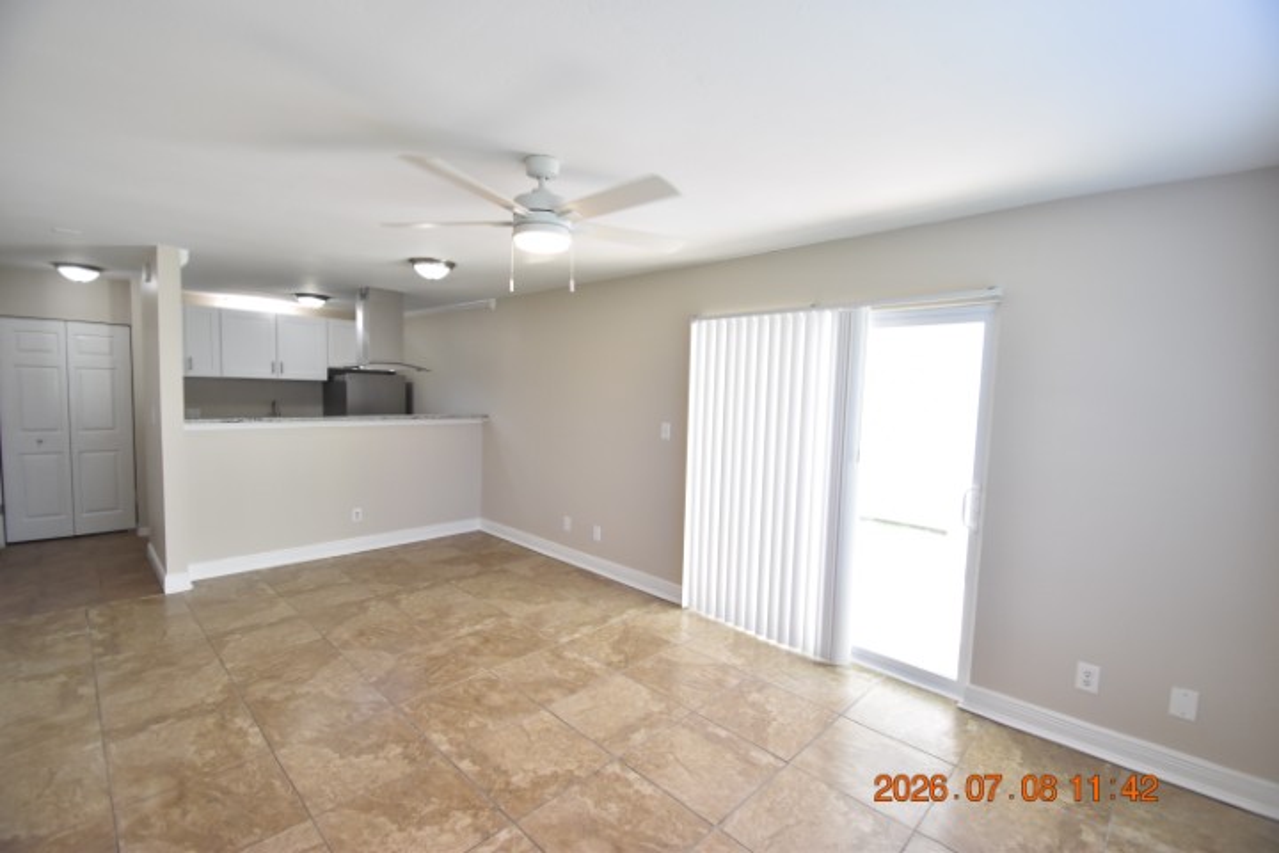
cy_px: 426
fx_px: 533
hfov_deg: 100.4
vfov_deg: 77.3
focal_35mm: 15
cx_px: 640
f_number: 3.5
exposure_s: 1/180
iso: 800
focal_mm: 10
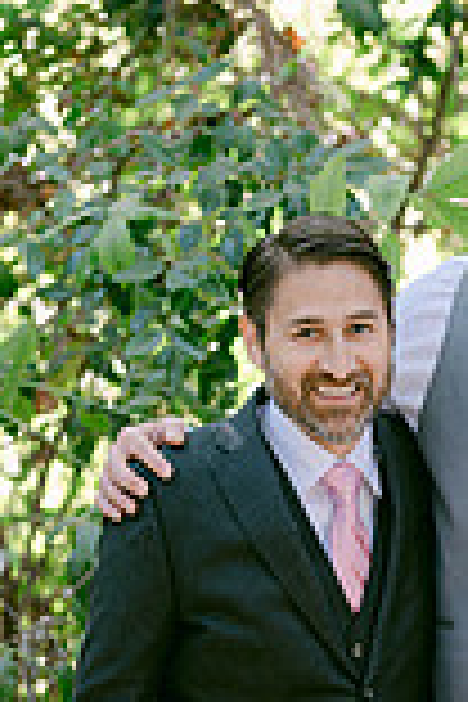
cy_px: 688
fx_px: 2808
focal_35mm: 144
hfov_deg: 9.5
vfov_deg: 14.1
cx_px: 407
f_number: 1.8
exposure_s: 1/125
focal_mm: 50
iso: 220
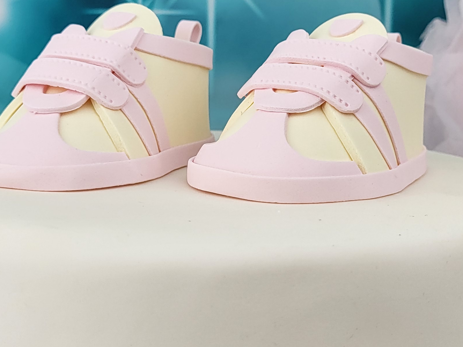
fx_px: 869
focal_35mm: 65
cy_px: 149
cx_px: 238
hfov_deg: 29.8
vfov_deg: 22.6
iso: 40
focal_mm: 5.4
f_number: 1.8
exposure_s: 1/212
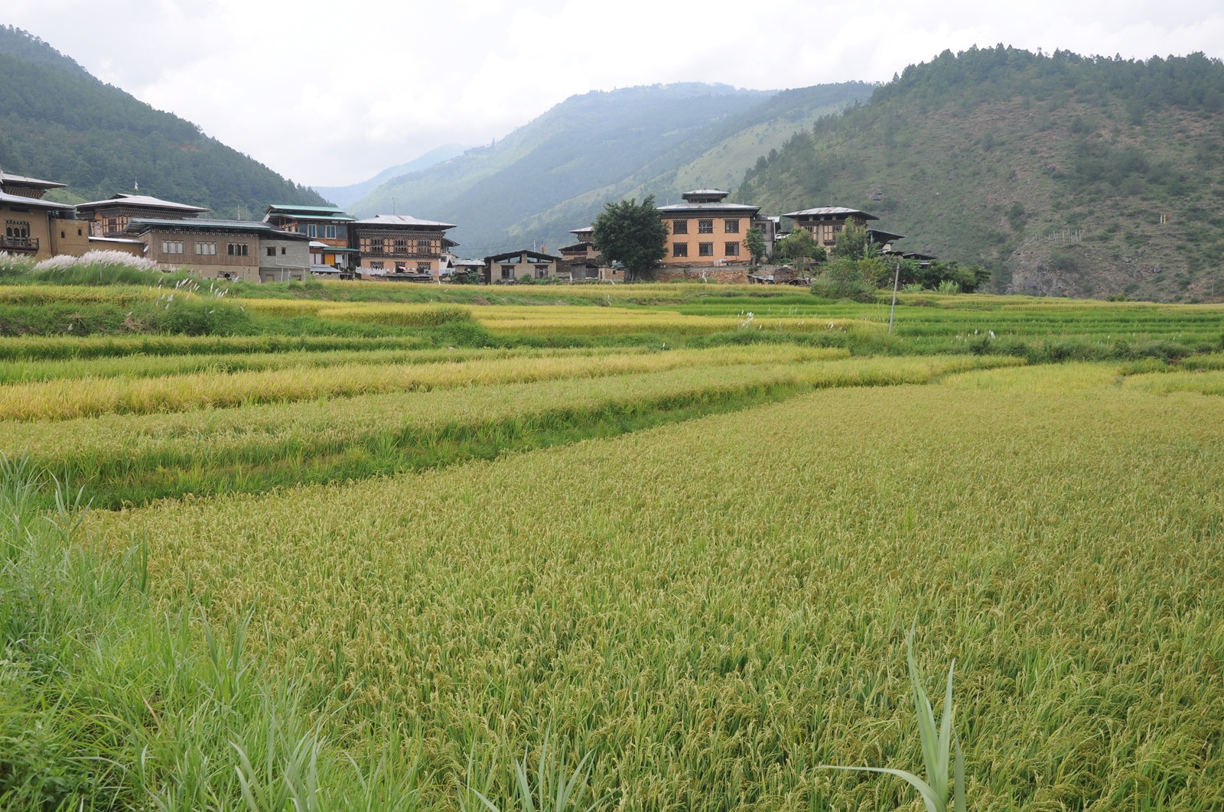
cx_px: 612
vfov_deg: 35.4
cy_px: 406
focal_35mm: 38
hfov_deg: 51.3
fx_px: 1273
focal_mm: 25
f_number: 8
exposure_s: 1/250
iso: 200
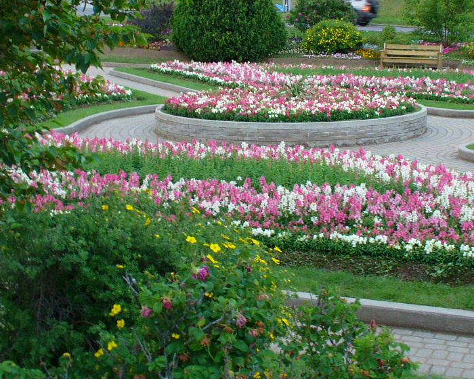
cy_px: 89
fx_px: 926
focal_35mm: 66
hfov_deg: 28.7
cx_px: 261
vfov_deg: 22.9
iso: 100
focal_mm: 6.1
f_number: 2.8
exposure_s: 1/30
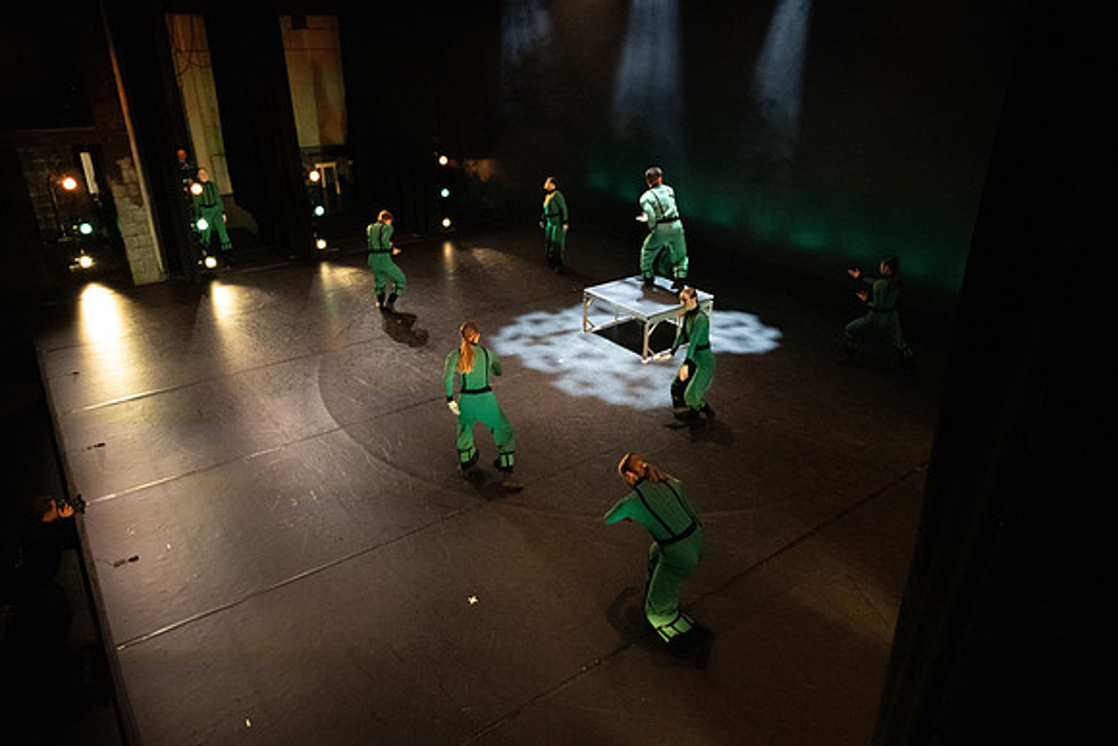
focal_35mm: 24
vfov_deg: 53.2
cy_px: 373
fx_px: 745
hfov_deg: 73.7
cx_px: 559
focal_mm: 24
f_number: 4
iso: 10000
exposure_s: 1/400
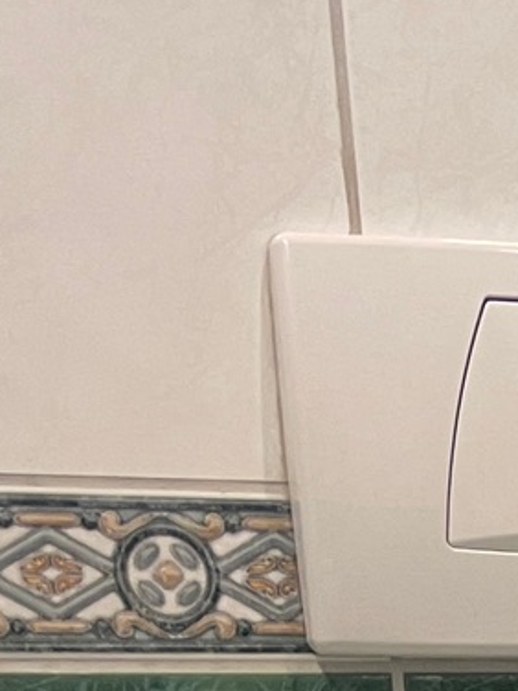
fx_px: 2714
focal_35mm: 136
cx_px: 1163
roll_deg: +0.6
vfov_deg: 12.2
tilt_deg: -15.5
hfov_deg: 9.8
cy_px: 1535
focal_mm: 5.1
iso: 100
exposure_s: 1/50
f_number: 1.6
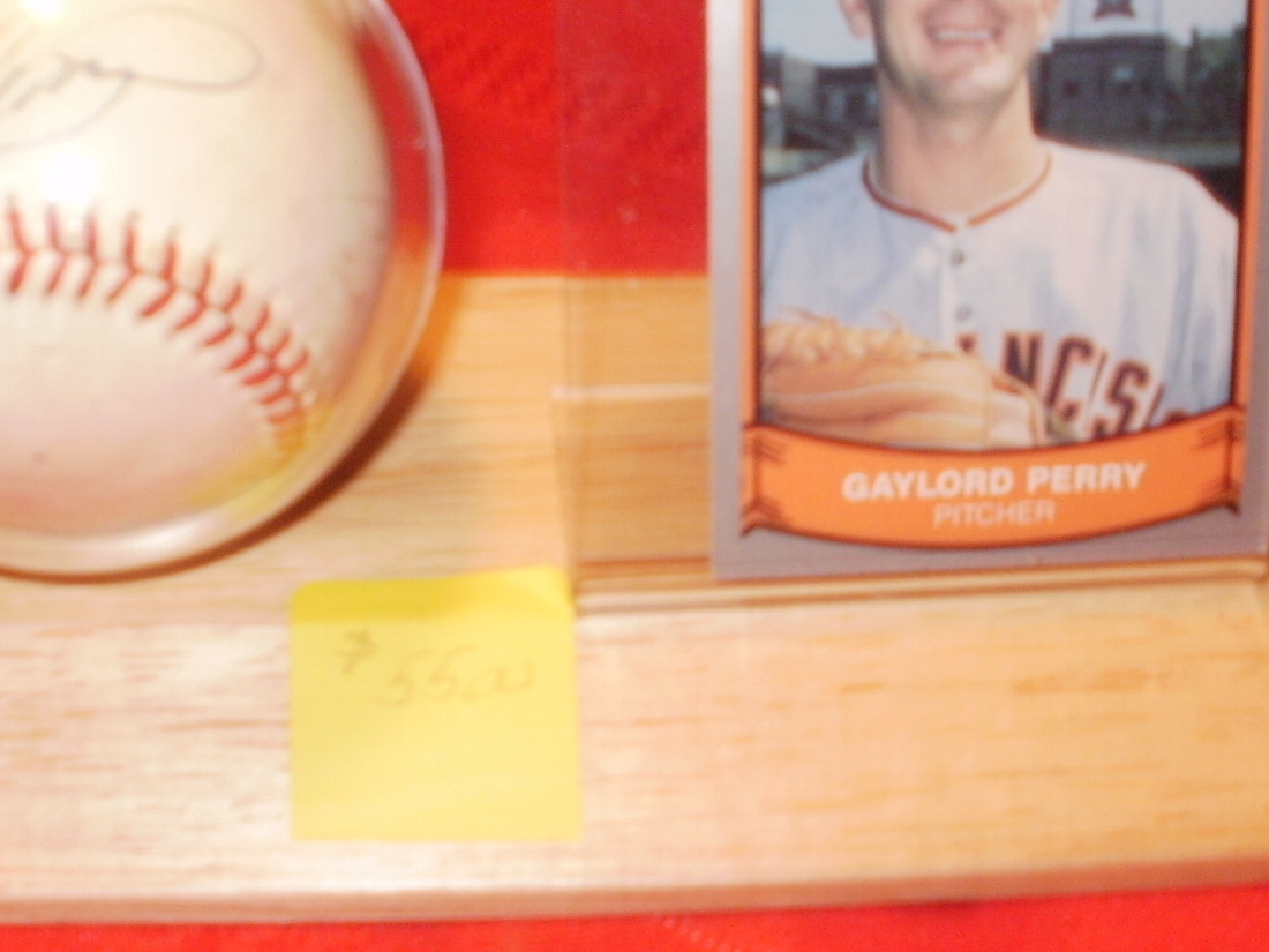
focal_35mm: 67
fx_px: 2456
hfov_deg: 29.0
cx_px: 575
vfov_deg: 21.9
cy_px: 373
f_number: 3.5
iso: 200
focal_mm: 6.3
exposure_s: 1/30
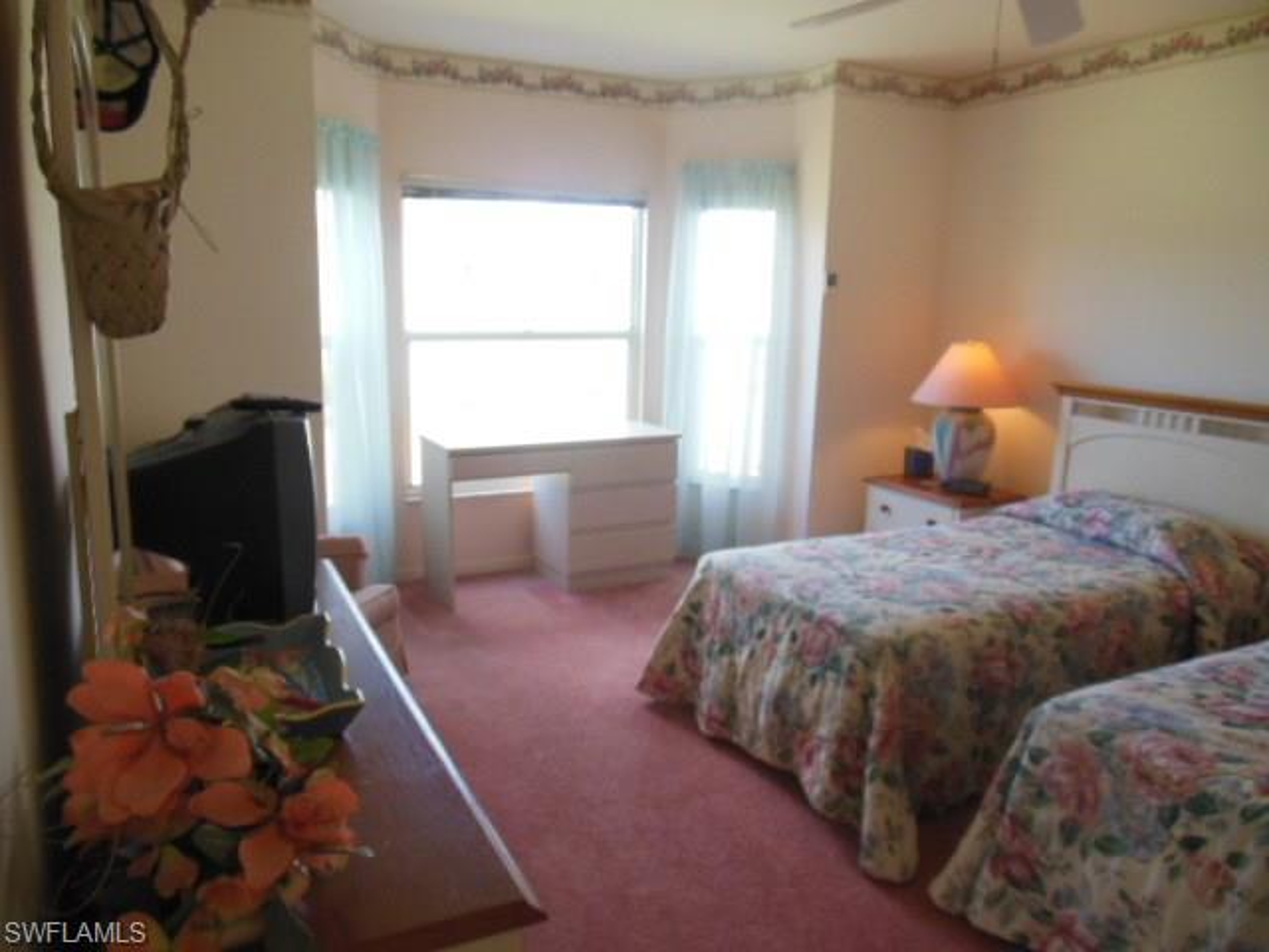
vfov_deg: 54.9
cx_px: 634
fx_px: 916
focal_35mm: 25
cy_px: 476
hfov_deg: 69.4
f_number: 3.2
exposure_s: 1/200
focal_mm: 4.5
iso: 400
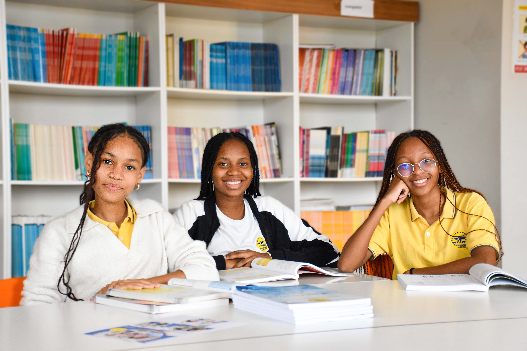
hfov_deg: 31.9
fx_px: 922
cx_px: 264
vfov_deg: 21.6
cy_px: 176
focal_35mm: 63
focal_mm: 42
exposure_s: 1/200
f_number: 4.5
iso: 3200
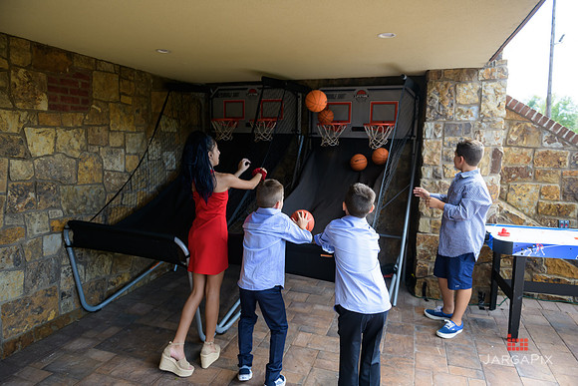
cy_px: 193
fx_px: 385
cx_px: 289
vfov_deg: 53.2
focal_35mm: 24
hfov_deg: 73.7
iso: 200
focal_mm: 24
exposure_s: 1/250
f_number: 3.2
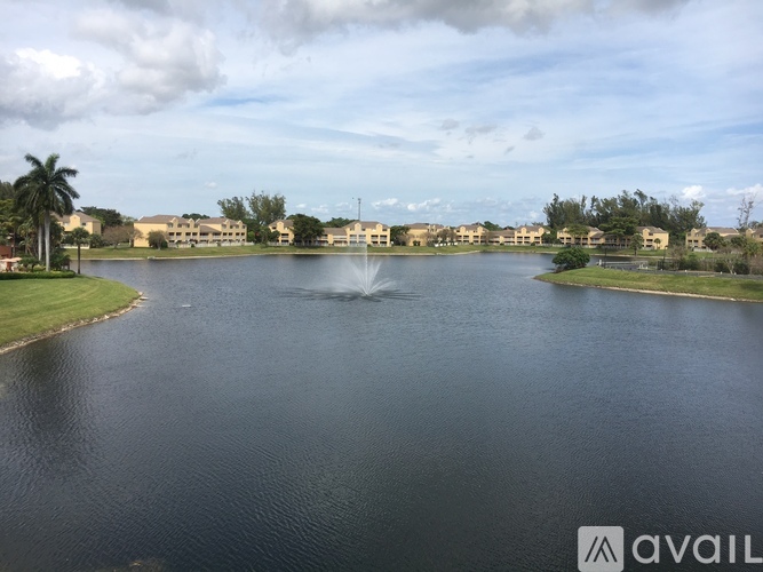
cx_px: 382
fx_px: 639
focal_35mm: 29
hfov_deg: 61.7
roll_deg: -0.4
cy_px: 286
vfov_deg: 48.2
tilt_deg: -5.7
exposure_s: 1/1832
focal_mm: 4.15
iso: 25
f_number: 2.2
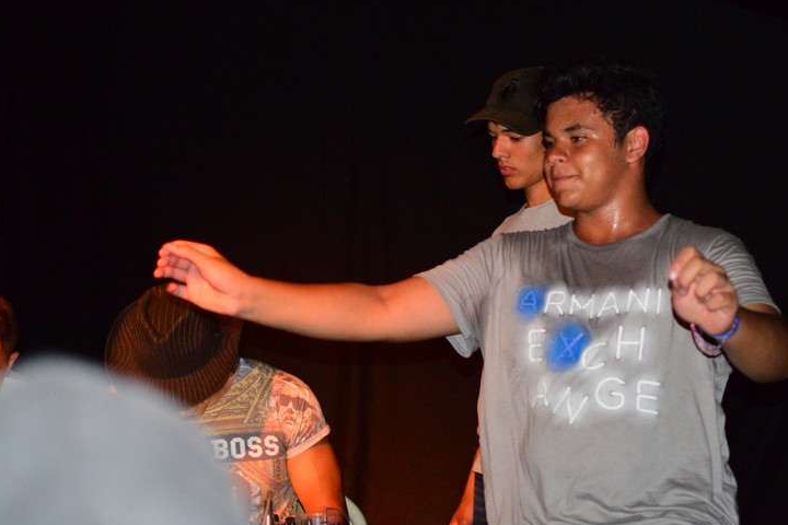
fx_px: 1635
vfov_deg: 18.2
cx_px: 520
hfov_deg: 26.9
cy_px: 214
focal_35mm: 75
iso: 2500
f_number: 1.8
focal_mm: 35
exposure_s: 1/200
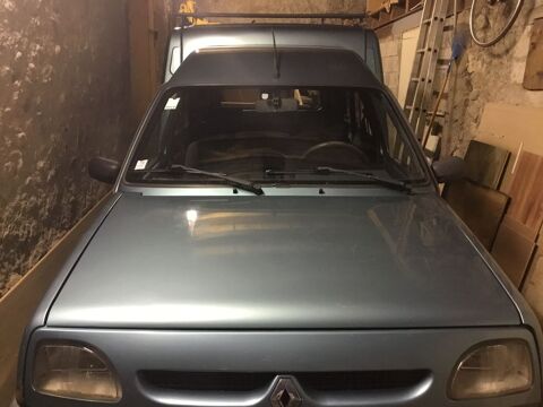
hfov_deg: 58.4
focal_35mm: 31
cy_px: 204
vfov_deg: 45.4
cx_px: 272
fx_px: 486
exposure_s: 1/17
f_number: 2.4
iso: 200
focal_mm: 3.3
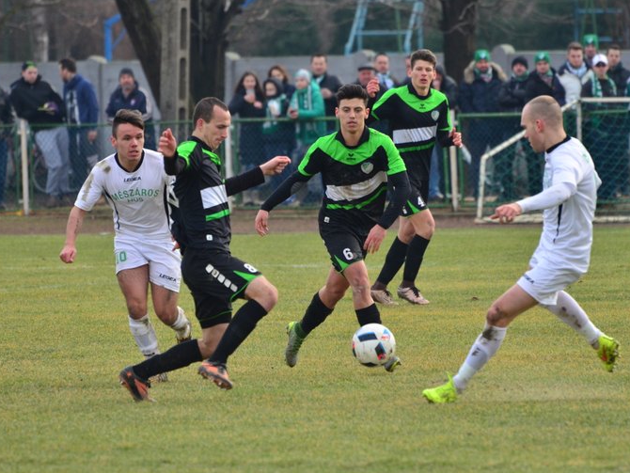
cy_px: 233
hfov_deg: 4.3
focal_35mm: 464
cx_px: 323
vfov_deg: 3.2
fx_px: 8448
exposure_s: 1/1000
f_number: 5.6
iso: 640
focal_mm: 270
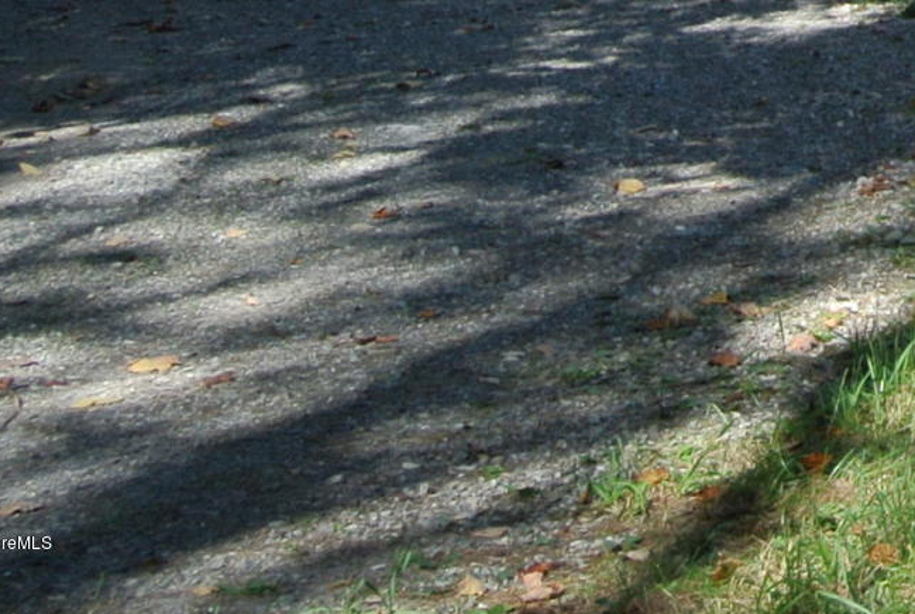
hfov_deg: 12.6
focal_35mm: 134
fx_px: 3411
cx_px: 2050
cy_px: -785
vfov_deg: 9.3
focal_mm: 11.1
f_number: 5
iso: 110
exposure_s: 1/250
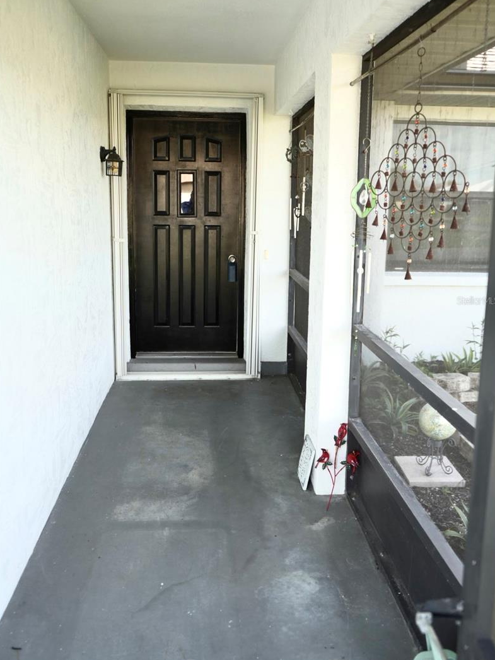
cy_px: 300
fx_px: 610
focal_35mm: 32
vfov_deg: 56.7
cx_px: 249
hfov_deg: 44.2
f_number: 4
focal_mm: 29
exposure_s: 1/160
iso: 200
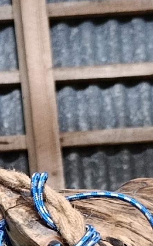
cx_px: -261
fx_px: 962
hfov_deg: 8.1
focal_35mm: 144
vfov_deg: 13.5
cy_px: 389
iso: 979
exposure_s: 1/100
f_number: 1.65
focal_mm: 6.11
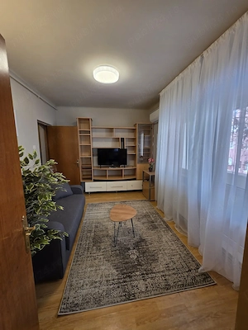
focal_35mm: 13
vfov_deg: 106.2
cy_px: 165
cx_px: 124
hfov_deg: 89.9
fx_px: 124
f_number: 1.9
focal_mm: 2.2
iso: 160
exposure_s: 1/120
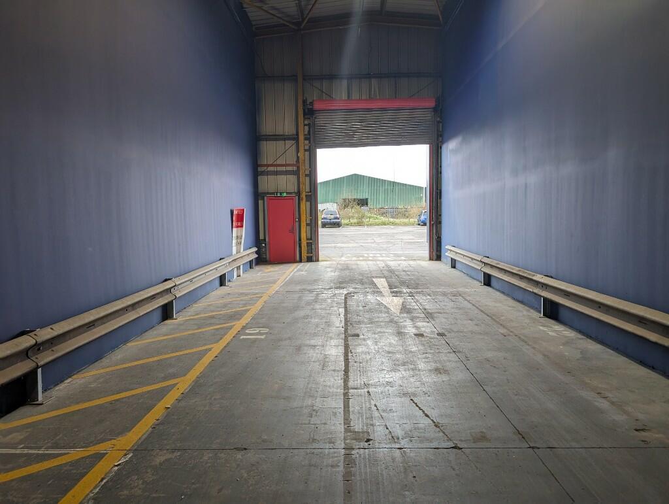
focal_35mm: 24
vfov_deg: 56.9
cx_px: 334
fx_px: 464
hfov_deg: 71.5
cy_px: 252
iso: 21
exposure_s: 1/48.4
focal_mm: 6.9
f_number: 1.68
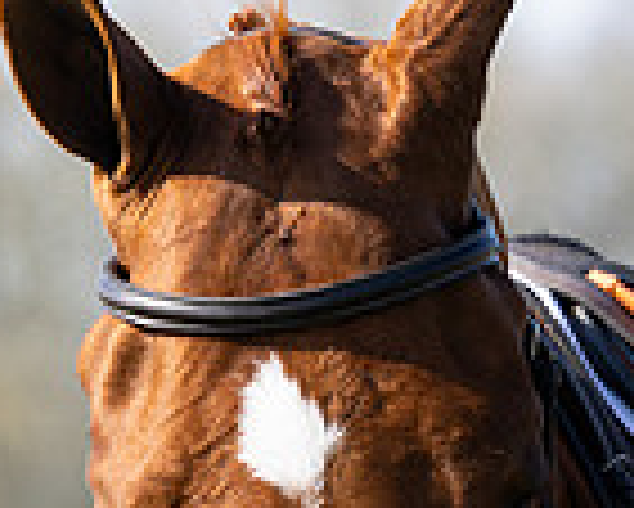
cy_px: 554
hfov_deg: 2.3
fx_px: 15848
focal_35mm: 844
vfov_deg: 1.8
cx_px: 731
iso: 200
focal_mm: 150
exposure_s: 1/640
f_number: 5
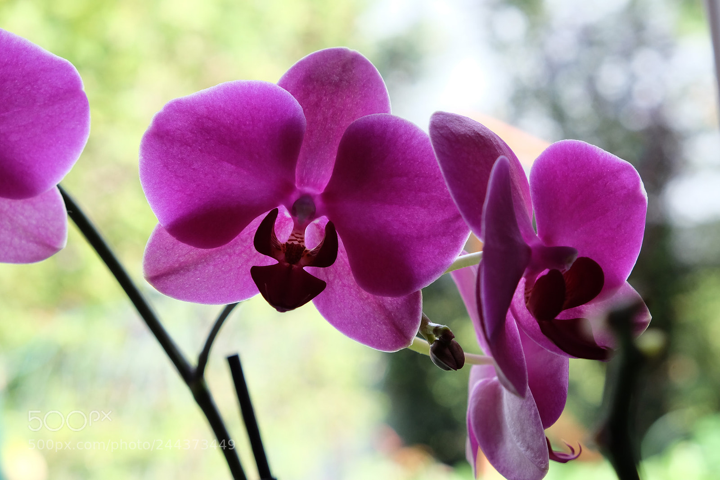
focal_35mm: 83
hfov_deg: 24.5
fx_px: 1660
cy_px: 240
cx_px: 360
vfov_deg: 16.4
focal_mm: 55
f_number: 7.1
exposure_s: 1/42
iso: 800
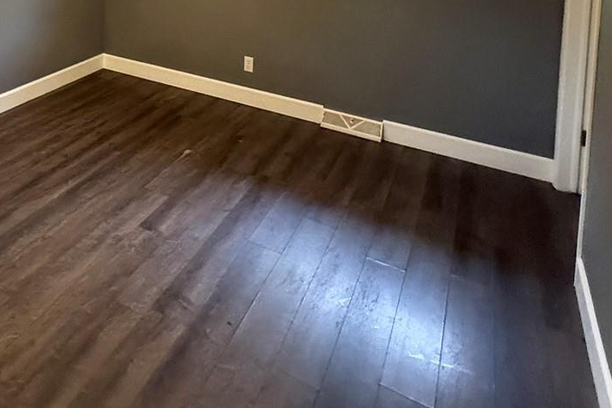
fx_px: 561
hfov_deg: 52.2
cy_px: -80
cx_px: 93
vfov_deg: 32.9
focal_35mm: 33
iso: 800
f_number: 2.2
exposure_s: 1/60
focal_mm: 2.22
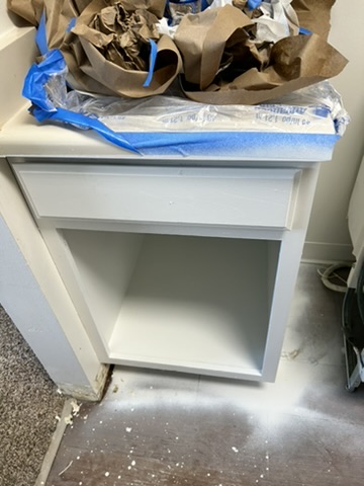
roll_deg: +5.5
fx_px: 365
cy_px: 243
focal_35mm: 26
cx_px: 182
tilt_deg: -43.0
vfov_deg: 67.3
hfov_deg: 53.1
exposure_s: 1/120
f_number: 1.5
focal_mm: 5.7
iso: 80
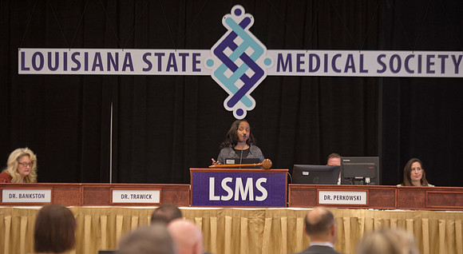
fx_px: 1566
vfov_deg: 9.3
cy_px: 149
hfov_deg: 16.8
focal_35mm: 128
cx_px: 232
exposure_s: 1/30
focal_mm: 120
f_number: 2.8
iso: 1600
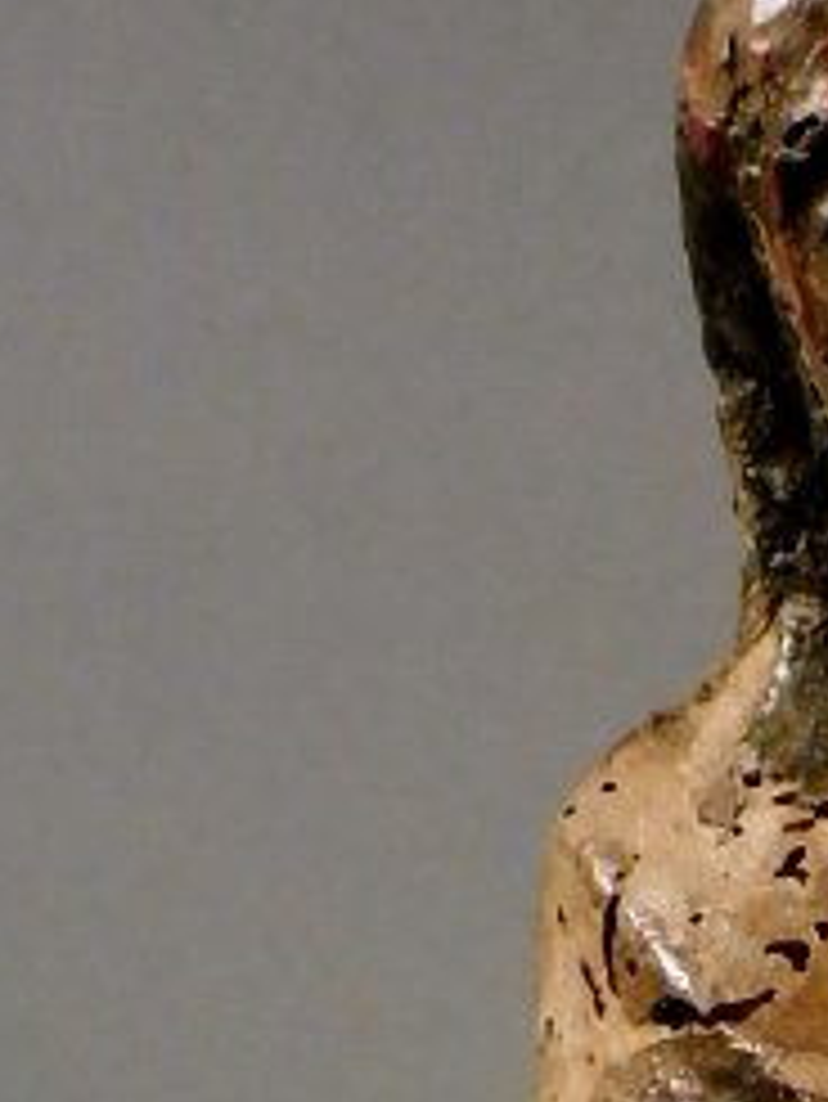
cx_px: 963
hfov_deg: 10.0
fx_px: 4684
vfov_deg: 11.8
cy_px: 2330
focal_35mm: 147
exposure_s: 1/30
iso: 280
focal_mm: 5.4
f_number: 3.5
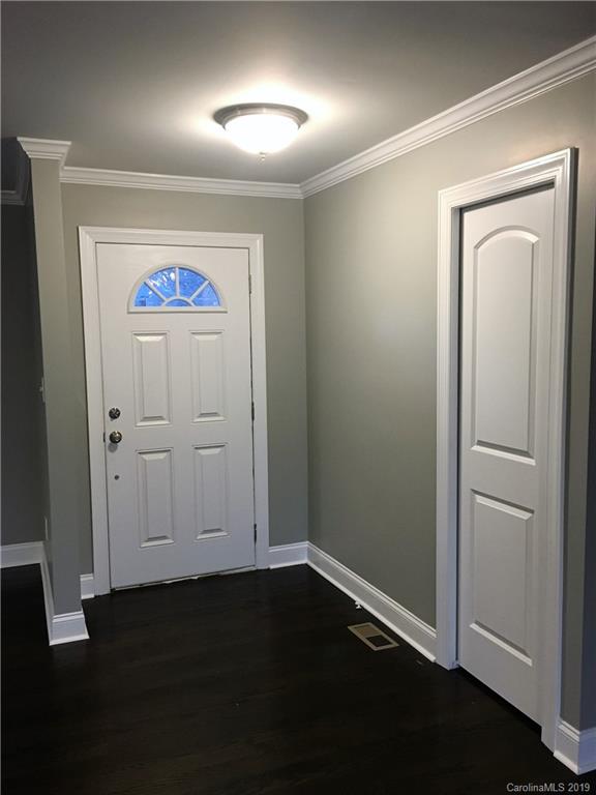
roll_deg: +1.8
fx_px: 666
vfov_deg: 61.7
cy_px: 398
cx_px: 298
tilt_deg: -6.9
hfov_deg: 48.2
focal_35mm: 29
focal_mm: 4.15
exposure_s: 1/30
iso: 125
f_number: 2.2
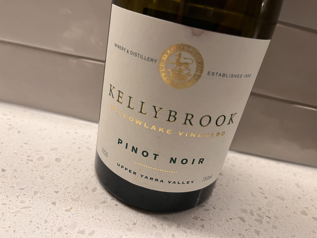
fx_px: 238
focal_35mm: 26
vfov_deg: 53.1
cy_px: 119
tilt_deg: -27.3
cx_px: 158
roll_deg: -12.8
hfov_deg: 67.3
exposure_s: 1/60
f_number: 1.6
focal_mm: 5.1
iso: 160
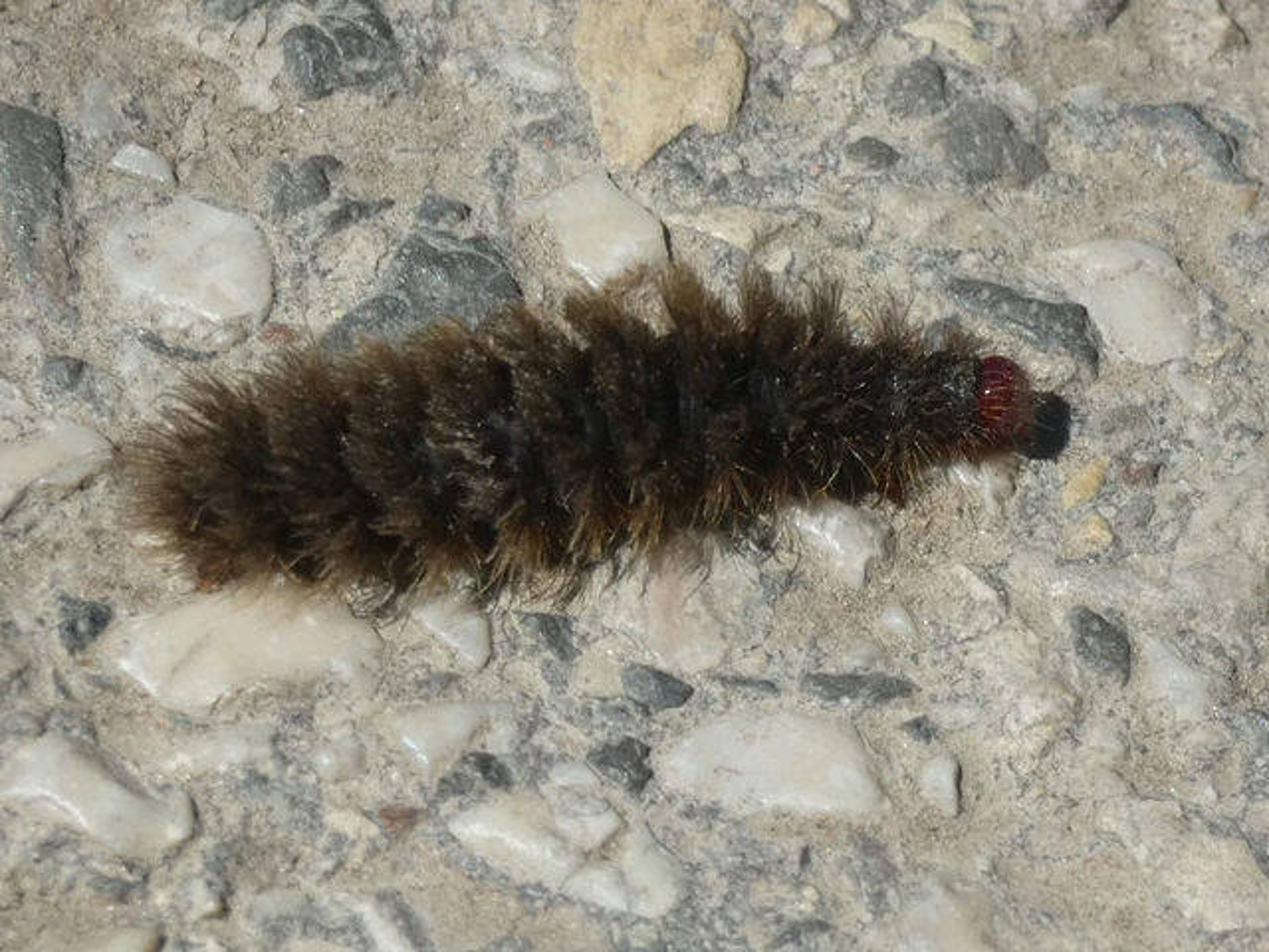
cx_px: 634
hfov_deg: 14.3
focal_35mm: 138
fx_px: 5059
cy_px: 476
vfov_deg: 10.7
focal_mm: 24.7
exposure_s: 1/320
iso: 80
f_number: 5.3
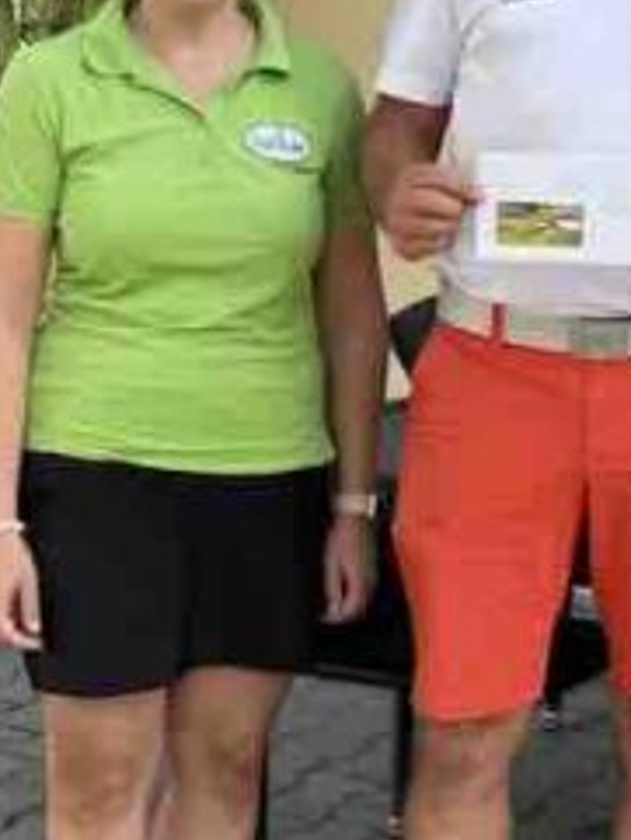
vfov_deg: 19.2
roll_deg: -0.3
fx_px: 2477
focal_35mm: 102
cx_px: 628
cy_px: 286
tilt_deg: -7.9
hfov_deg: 14.3
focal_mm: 6.76
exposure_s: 1/1366
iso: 80
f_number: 1.78
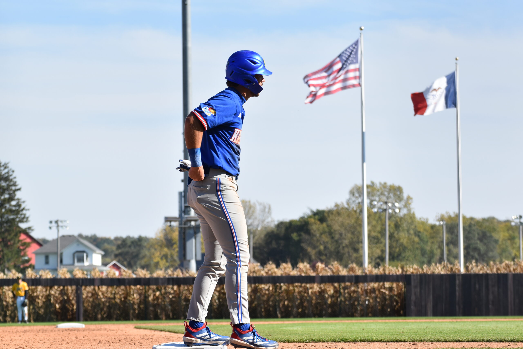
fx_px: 2397
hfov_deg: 12.5
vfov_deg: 8.3
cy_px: 174
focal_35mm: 165
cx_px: 262
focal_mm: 110
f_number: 8
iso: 200
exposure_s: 1/500
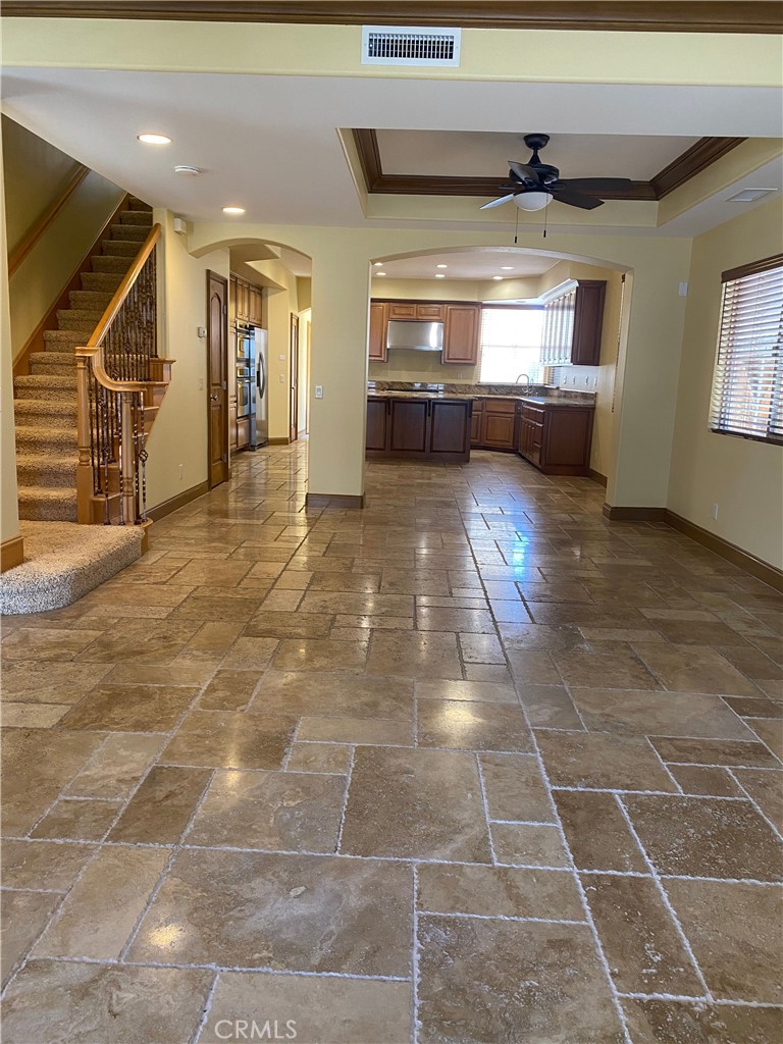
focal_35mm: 26
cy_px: 522
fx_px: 784
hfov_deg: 53.1
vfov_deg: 67.3
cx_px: 392
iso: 125
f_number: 1.8
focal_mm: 4.25
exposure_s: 1/60
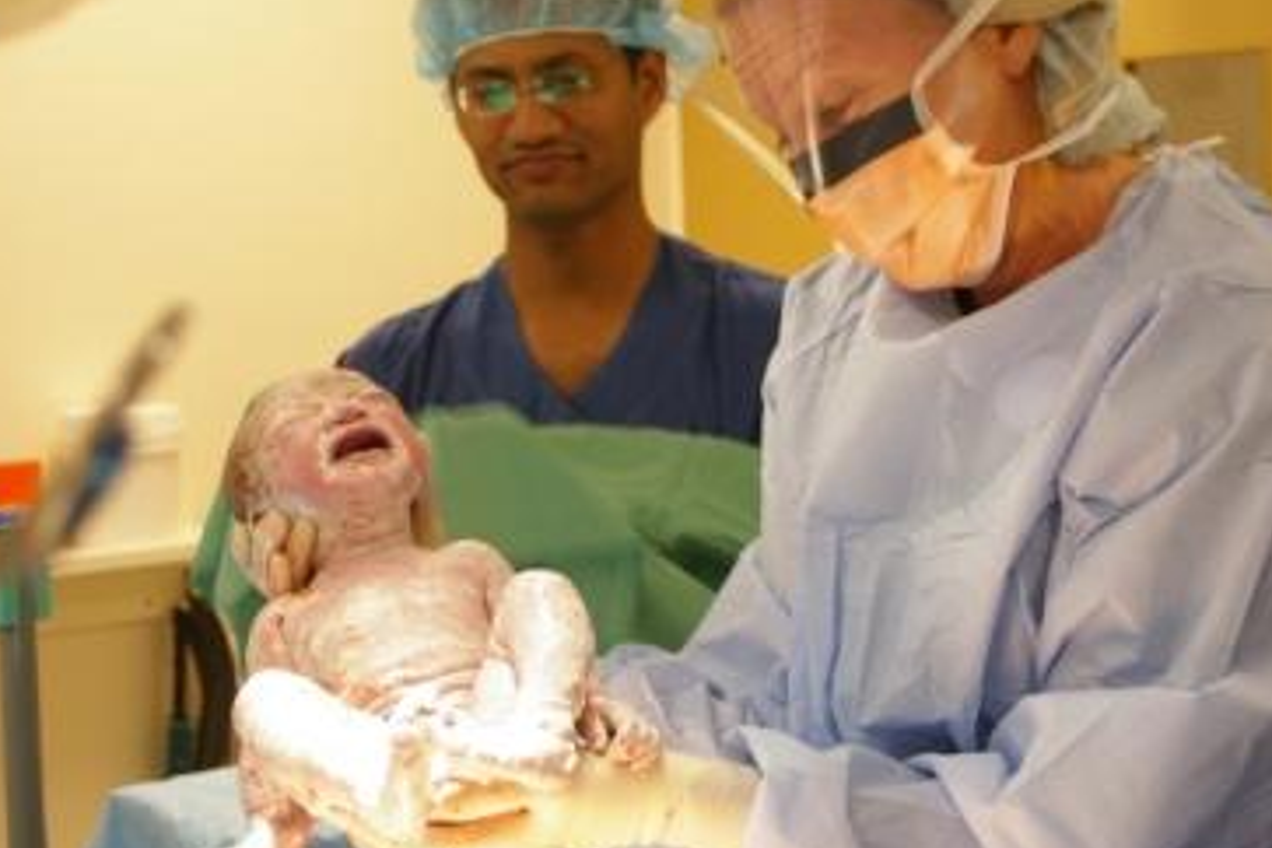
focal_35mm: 74
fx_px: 2614
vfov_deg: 18.4
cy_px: 382
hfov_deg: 27.3
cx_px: 683
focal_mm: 40
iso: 800
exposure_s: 1/45
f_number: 5.6
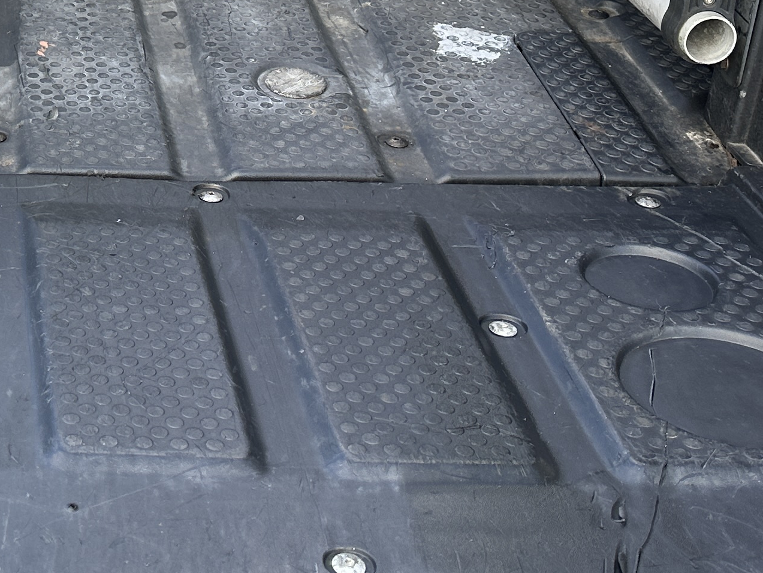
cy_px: -33
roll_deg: +1.0
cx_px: -113
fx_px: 1675
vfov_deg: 18.7
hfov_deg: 23.7
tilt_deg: -28.1
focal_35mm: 76
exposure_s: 1/516
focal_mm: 6.86
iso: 80
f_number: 1.78
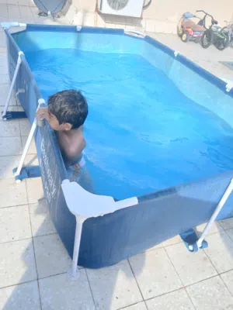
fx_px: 233
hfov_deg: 53.1
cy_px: 155
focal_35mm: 26
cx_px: 116
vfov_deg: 67.3
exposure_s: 1/227
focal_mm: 3.98
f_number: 1.8
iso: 20
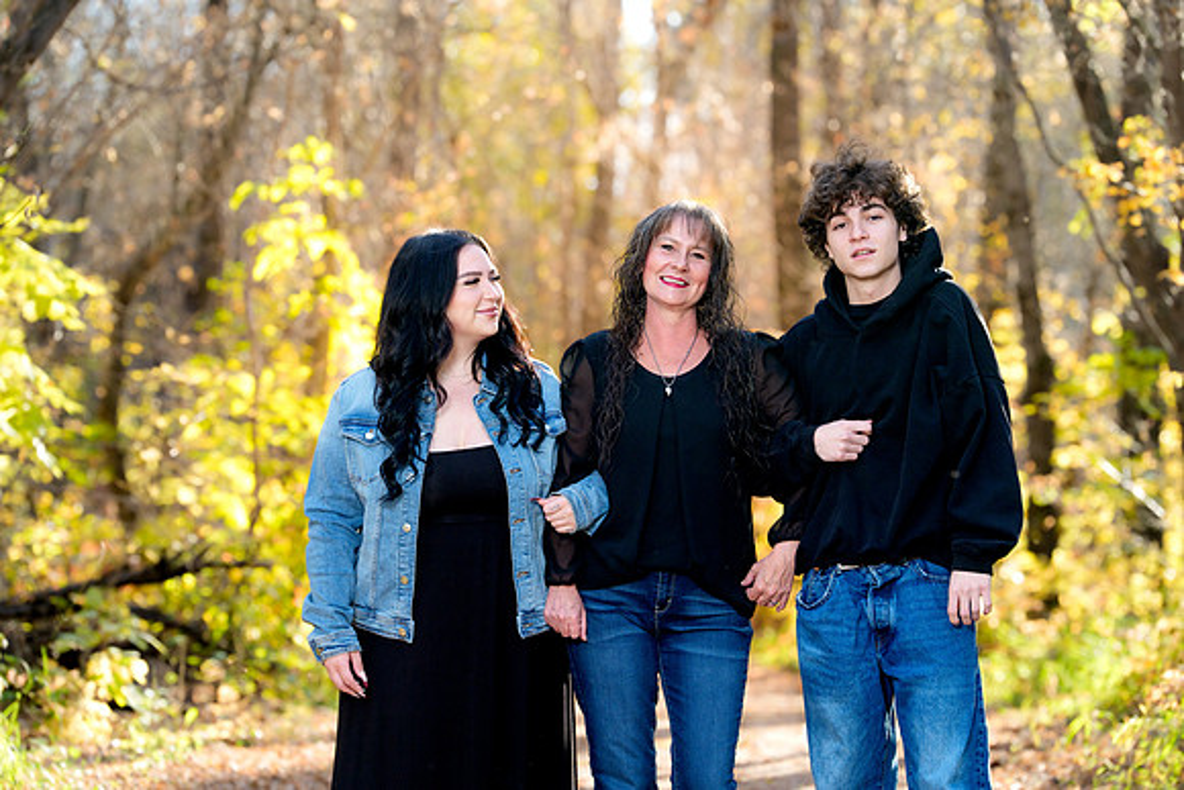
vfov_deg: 12.0
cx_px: 592
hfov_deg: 17.9
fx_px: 3750
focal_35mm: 114
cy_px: 395
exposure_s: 1/160
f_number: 3.5
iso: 400
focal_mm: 114
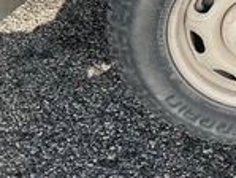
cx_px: 265
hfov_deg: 23.4
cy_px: -44
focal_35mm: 78
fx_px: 532
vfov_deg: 17.9
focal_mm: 3
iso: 25
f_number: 1.8
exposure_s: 1/829
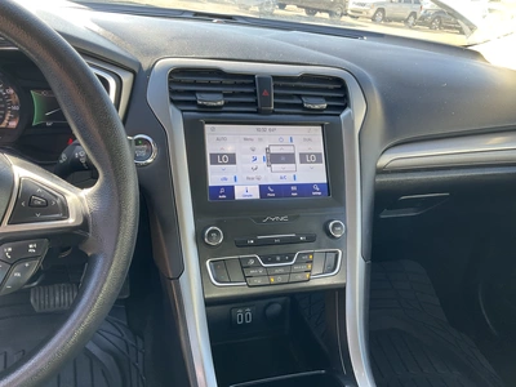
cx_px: 258
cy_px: 194
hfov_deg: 61.7
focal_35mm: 29
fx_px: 432
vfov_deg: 48.2
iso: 40
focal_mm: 3
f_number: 1.8
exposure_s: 1/122
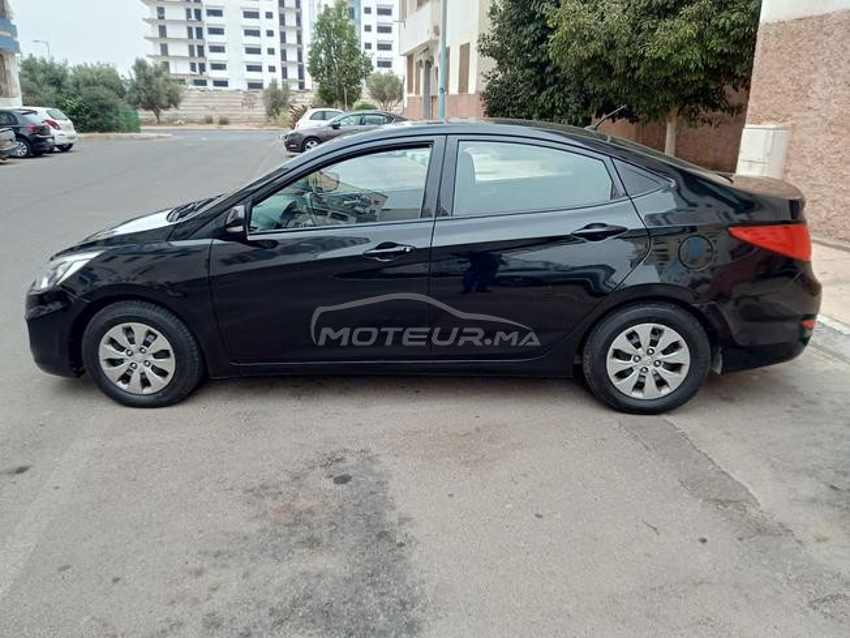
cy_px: 319
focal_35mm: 27
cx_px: 425
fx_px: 663
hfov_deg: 65.3
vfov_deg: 51.4
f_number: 2.2
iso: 113
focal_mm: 3.73
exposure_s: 1/282
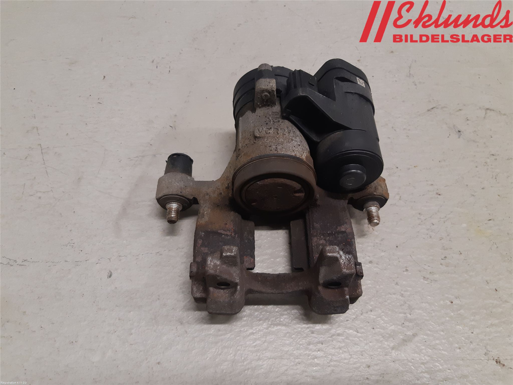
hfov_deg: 67.3
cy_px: 192
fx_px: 385
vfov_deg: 53.1
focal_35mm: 26
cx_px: 256
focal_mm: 3.93
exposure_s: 1/50
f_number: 1.7
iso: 160
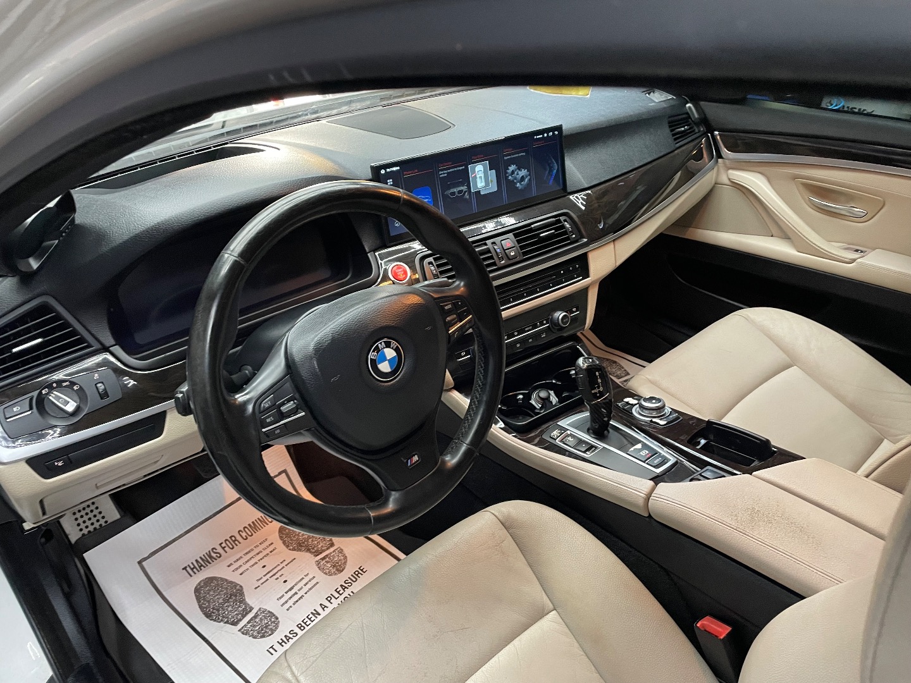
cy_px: 342
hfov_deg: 67.3
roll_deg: -0.4
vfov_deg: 53.1
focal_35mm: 26
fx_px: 684
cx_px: 456
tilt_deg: -32.2
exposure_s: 1/60
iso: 400
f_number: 1.6
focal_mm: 4.2
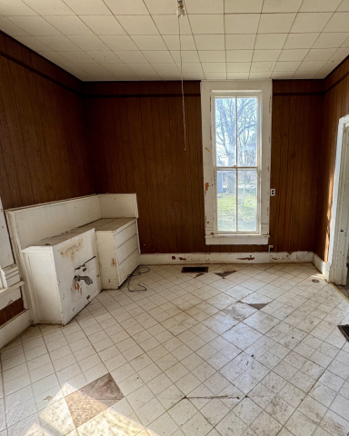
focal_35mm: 19
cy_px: 226
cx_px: 229
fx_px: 245
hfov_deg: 69.1
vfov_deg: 83.2
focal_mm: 2.22
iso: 125
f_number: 2.2
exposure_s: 1/99
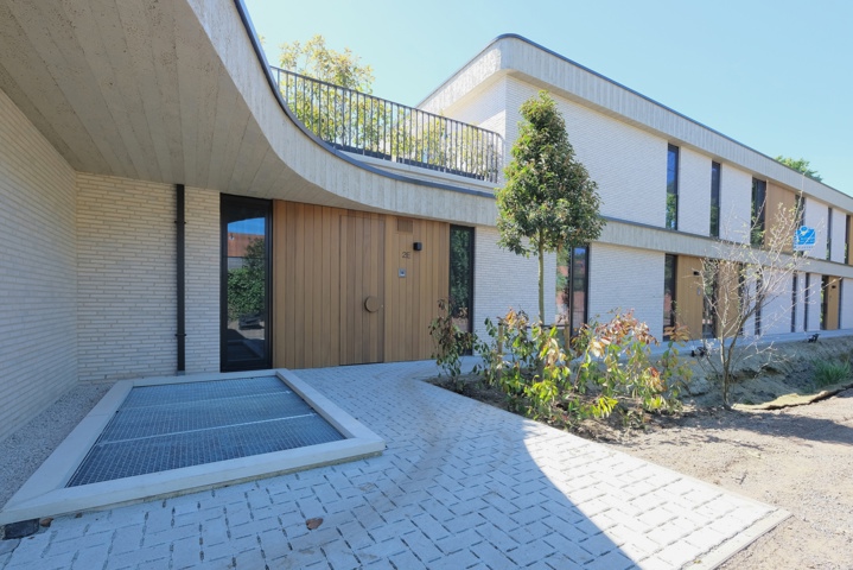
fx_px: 356
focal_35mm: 15
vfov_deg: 77.4
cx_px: 426
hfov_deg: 100.4
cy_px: 285
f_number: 6.4
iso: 400
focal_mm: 10
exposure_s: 1/125
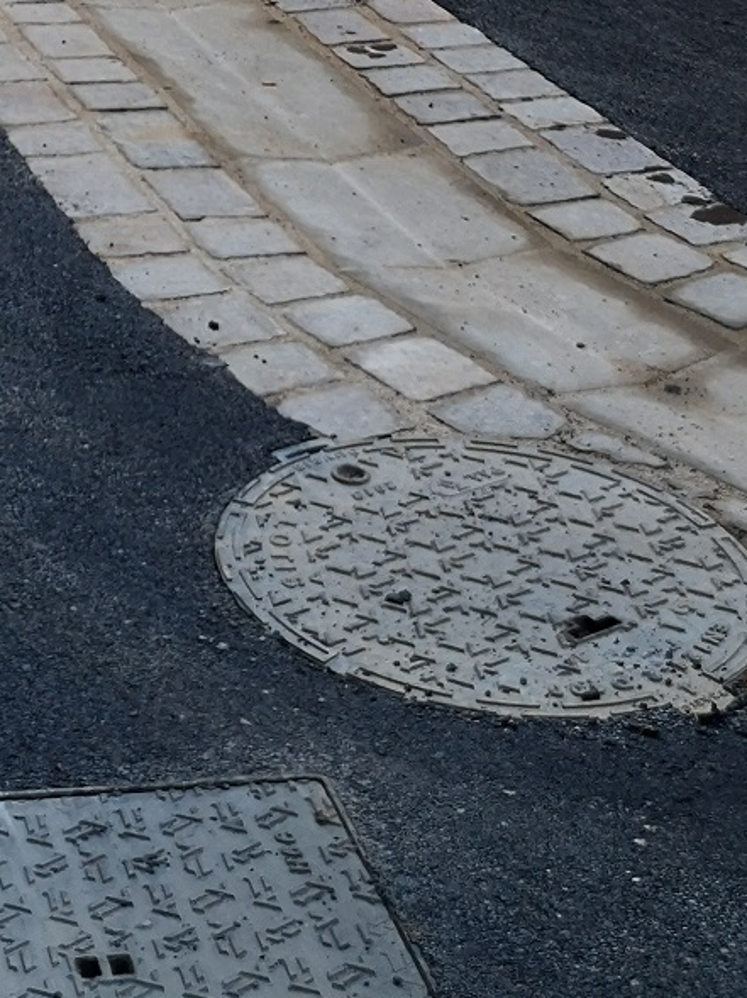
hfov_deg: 16.0
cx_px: 68
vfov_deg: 19.7
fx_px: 2621
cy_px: -329
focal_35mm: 91
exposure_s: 1/100
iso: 64
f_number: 1.8
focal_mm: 3.95
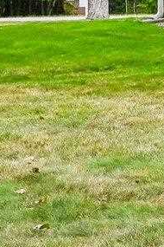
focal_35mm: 151
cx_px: 785
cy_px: -144
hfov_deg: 6.2
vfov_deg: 12.8
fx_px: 1032
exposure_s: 1/100
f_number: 8
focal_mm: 21
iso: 400
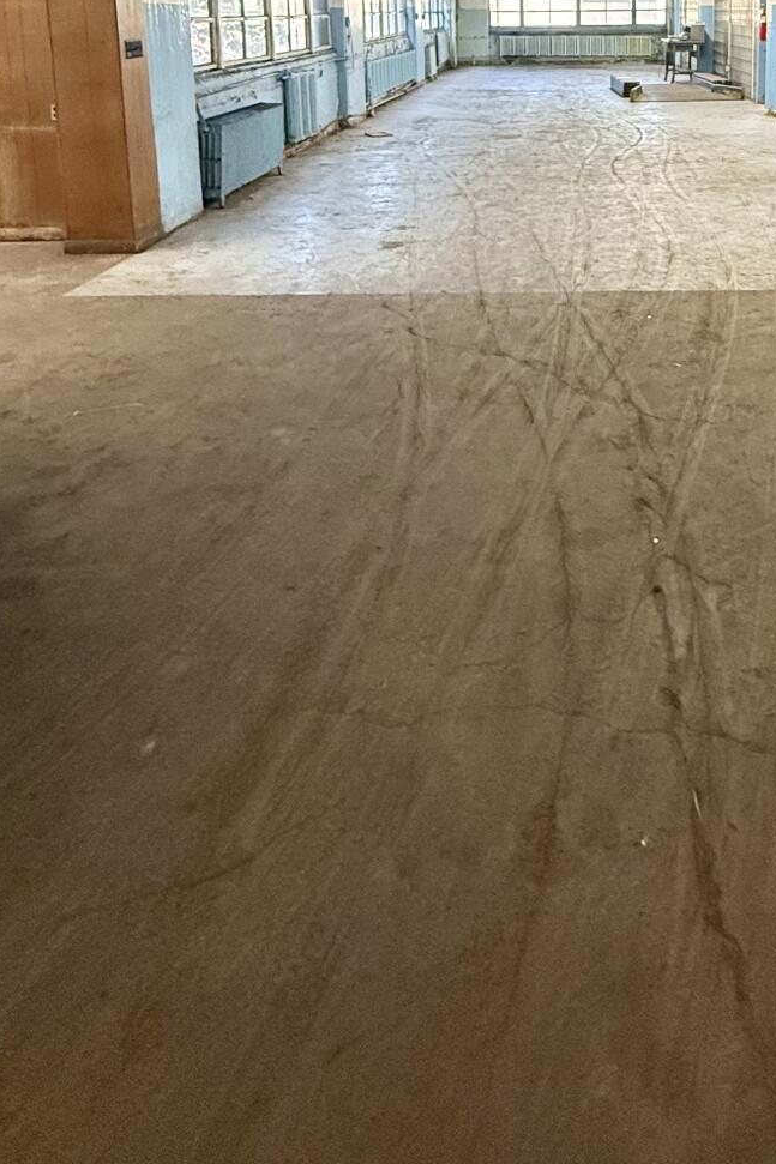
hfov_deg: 42.4
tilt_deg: -7.7
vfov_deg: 55.3
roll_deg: -0.3
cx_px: 569
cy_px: 157
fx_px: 970
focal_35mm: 30
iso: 400
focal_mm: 2.22
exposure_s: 1/120
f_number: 2.2
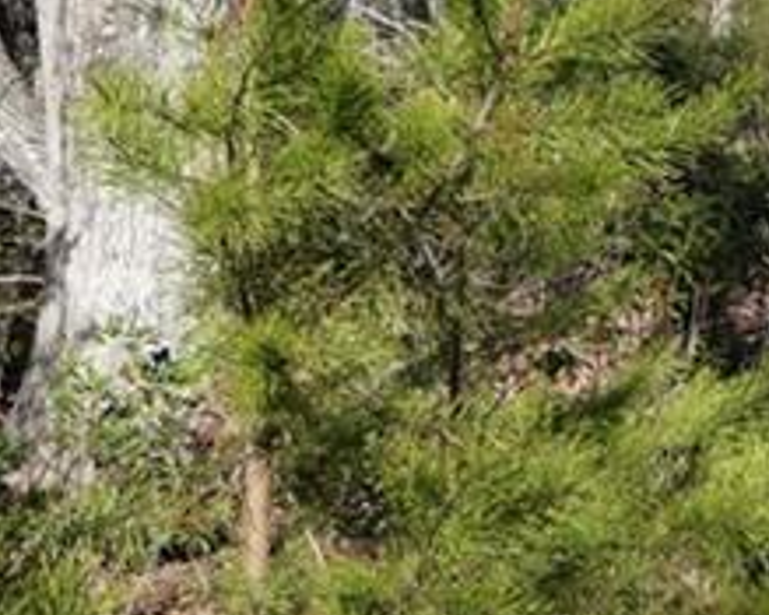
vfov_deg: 18.3
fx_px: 1797
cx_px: 1338
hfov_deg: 19.1
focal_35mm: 79
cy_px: -155
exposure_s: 1/250
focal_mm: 12
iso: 200
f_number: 8
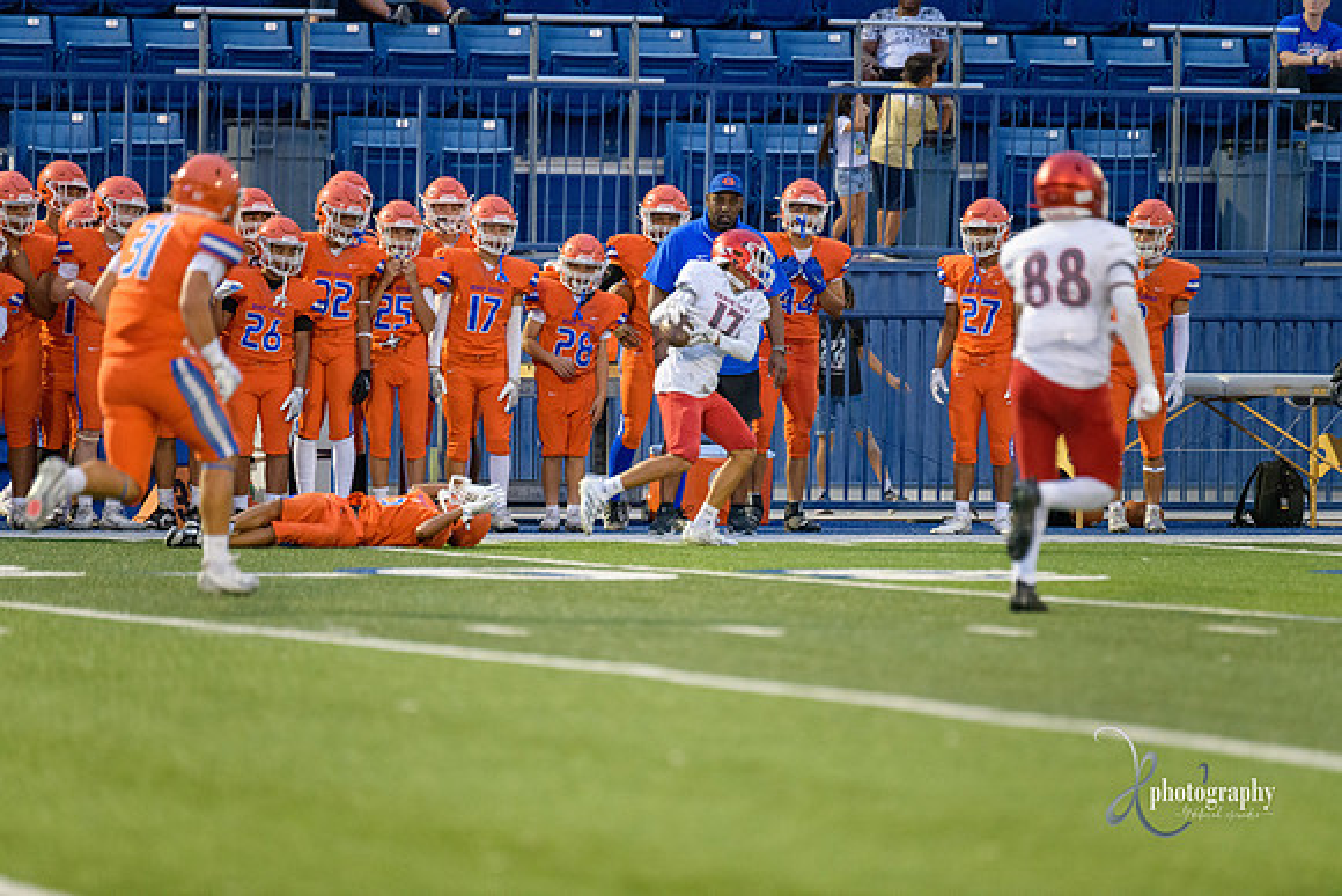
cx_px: 671
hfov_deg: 6.9
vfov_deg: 4.6
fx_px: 11185
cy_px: 448
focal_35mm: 300
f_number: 2.8
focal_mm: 300
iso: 4500
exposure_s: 1/800
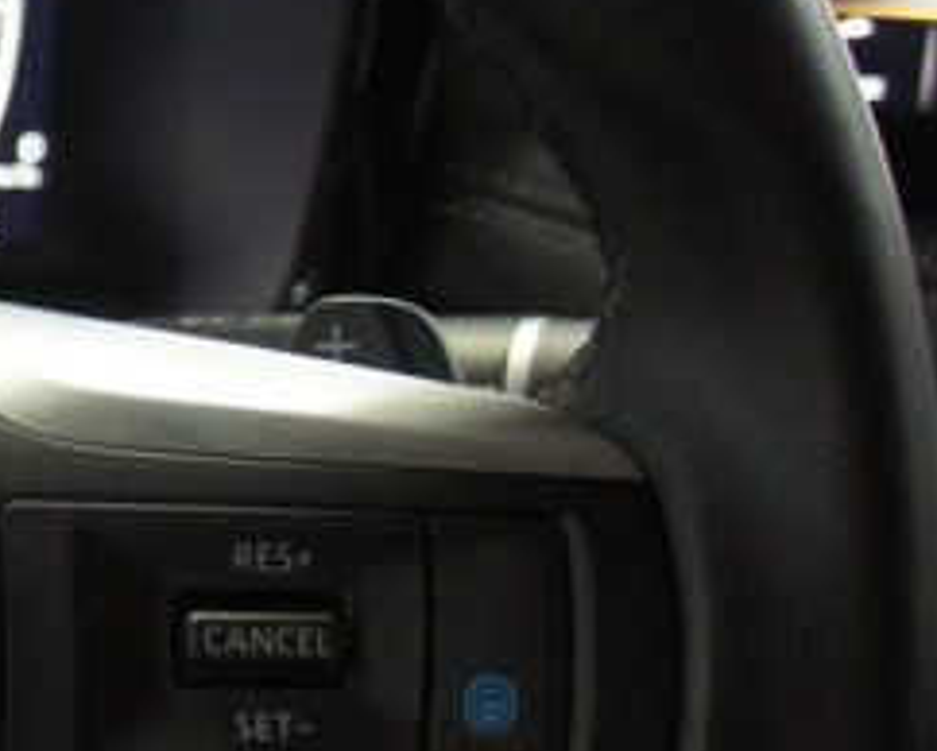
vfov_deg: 14.4
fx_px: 2970
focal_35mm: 107
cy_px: 275
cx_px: -763
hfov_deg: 15.4
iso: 800
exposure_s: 1/30
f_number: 3.5
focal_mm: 18
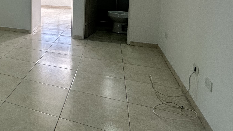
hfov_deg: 44.7
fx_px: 222
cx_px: -12
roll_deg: +1.2
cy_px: 1
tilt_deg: -6.7
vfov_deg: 30.6
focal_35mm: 36
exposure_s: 1/120
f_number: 2.2
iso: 100
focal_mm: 2.22
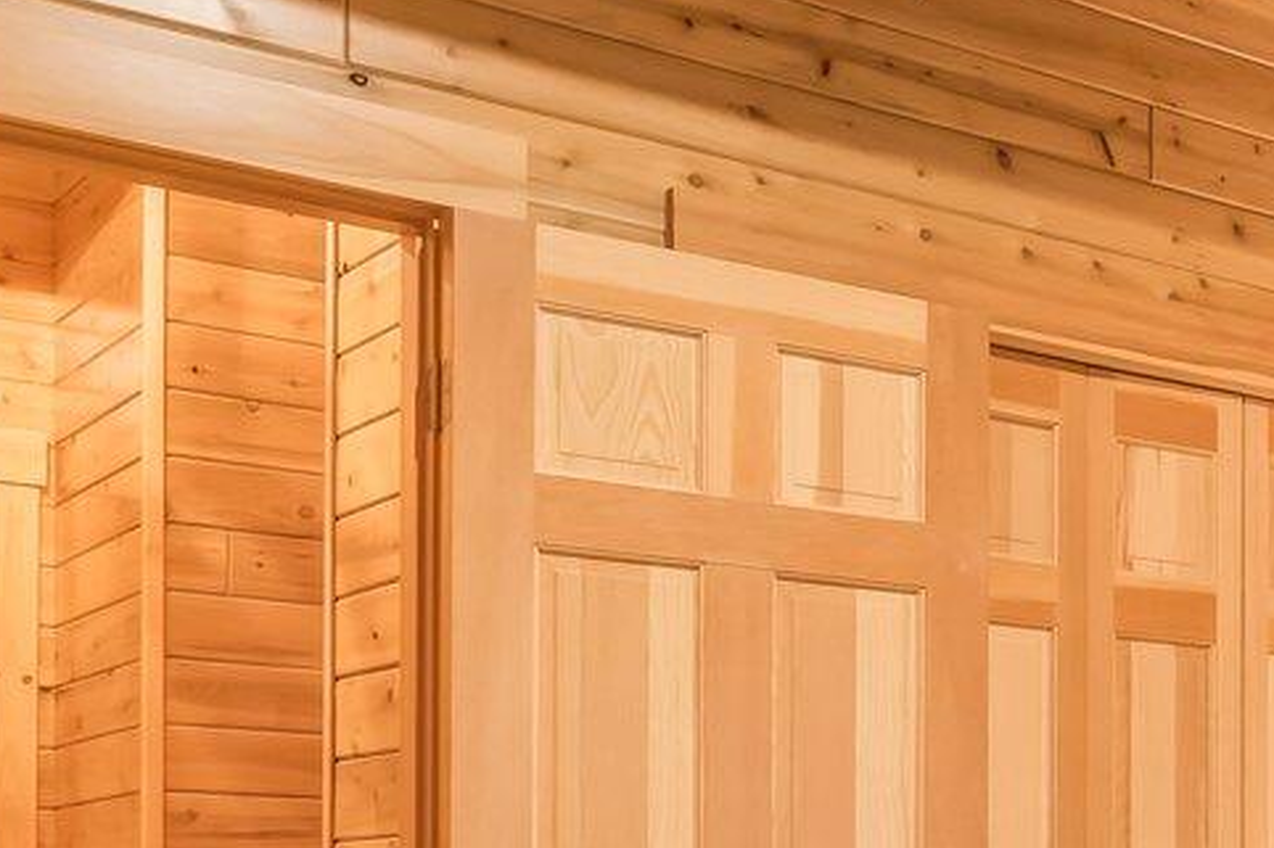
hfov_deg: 24.9
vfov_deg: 18.9
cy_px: 1005
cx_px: 1739
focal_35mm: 68
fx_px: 2405
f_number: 8
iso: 640
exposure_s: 1/1.67
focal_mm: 16
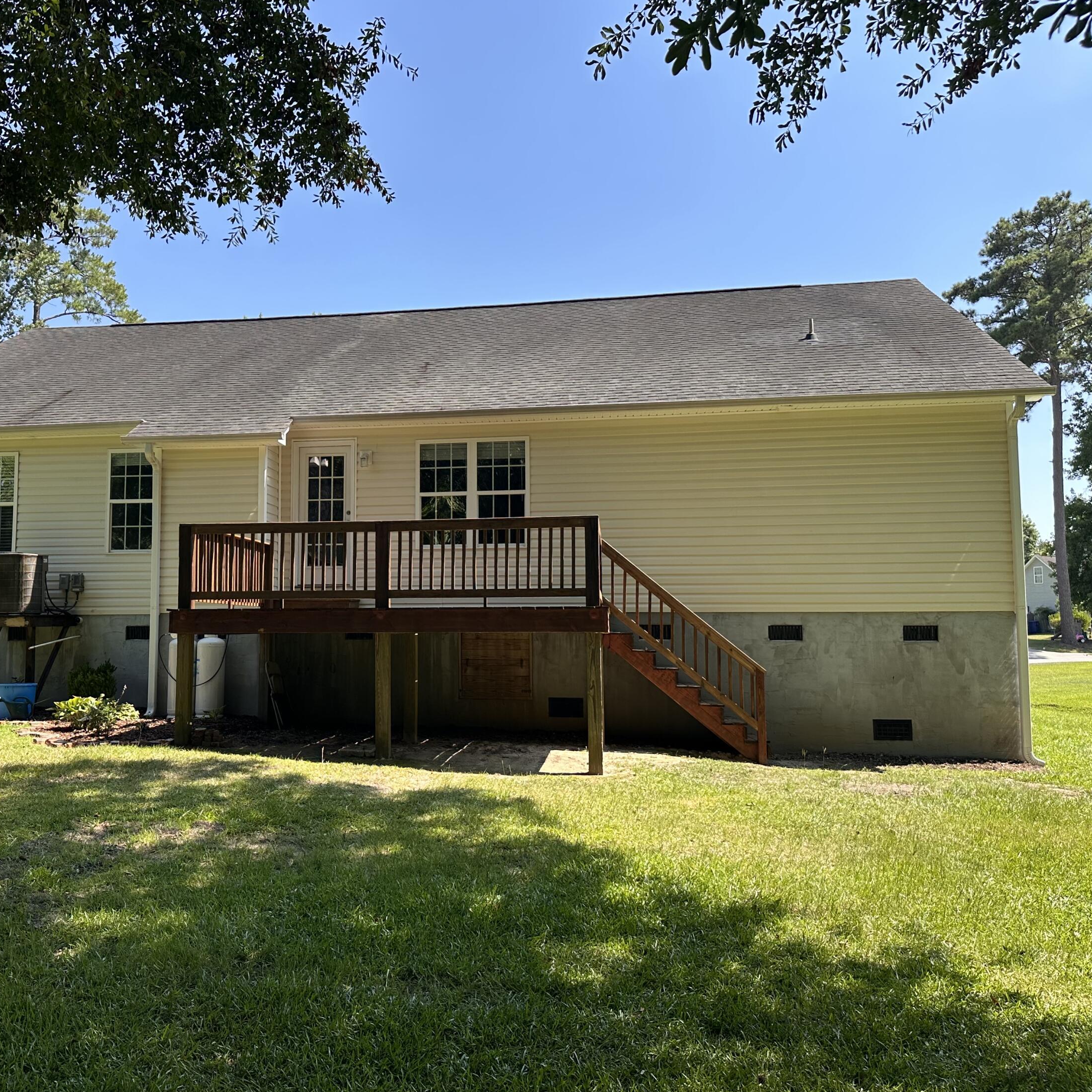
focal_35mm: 29
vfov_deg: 55.6
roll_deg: -0.3
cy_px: 543
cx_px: 432
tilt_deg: +5.4
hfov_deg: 55.2
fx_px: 1035
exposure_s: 1/1812
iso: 80
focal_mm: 6.86
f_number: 1.78
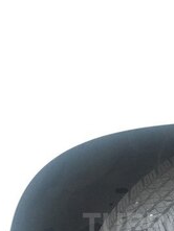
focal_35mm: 65
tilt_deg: -32.8
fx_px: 435
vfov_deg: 28.2
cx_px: 164
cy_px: 225
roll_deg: +3.8
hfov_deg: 22.0
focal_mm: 4.15
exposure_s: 1/25
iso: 200
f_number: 2.2
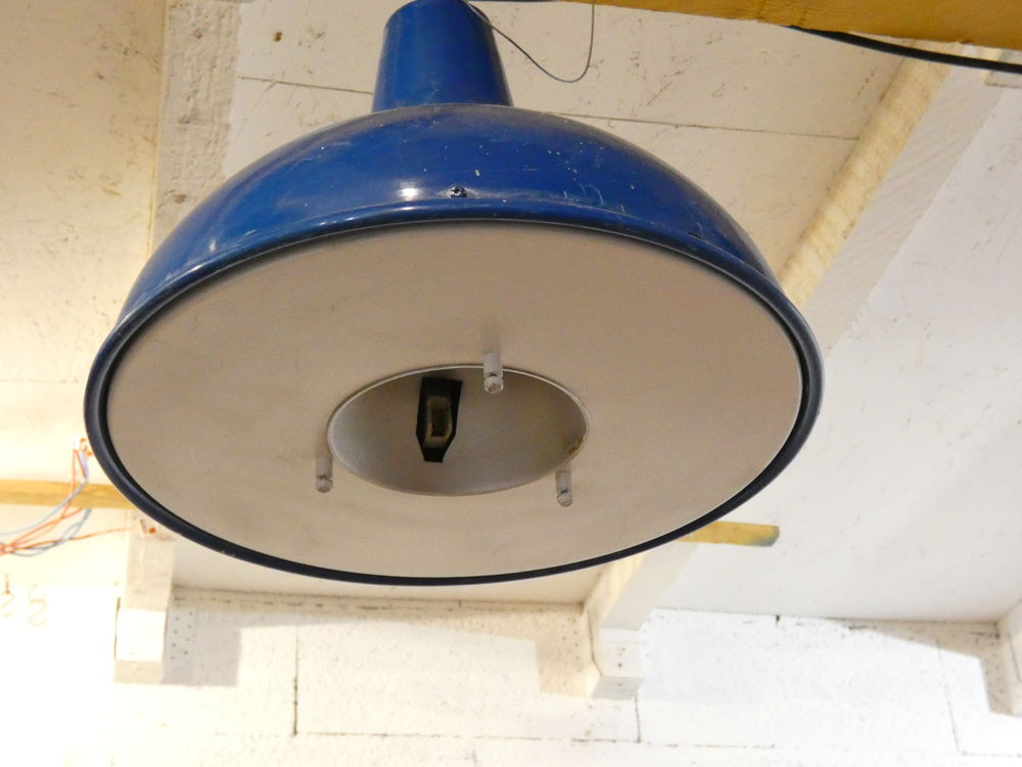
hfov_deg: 31.7
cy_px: 384
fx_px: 1801
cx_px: 511
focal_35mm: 61
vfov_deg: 24.0
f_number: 4.1
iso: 1600
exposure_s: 1/60
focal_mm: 10.8
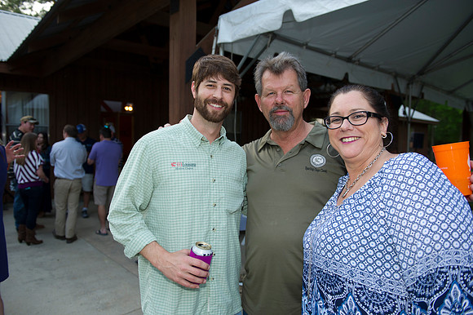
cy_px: 158
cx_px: 236
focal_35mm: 27
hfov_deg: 67.4
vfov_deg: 47.9
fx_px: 355
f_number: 4
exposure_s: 1/100
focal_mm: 27
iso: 640
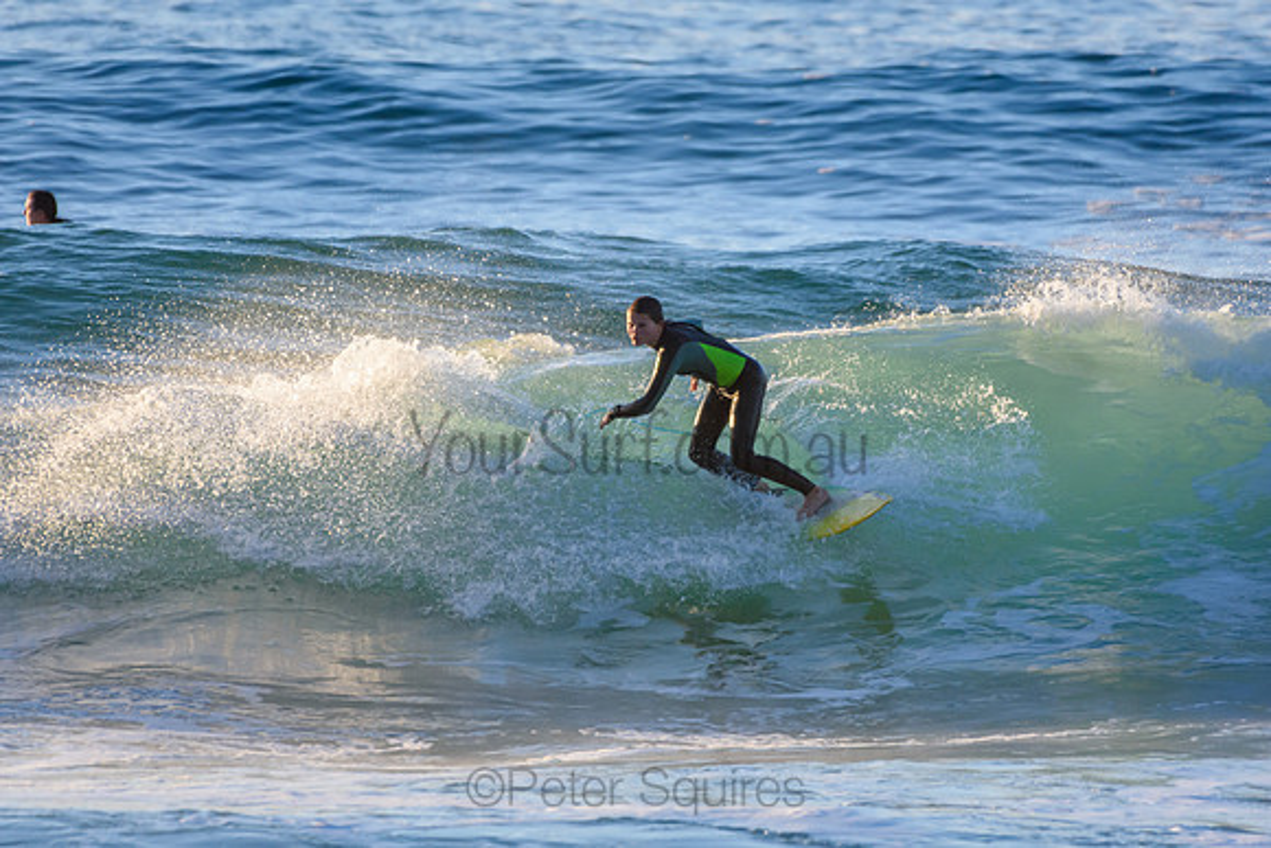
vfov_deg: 1.8
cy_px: 424
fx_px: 26484
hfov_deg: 2.7
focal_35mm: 750
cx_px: 636
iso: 560
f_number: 5.6
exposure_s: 1/1600
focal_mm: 500
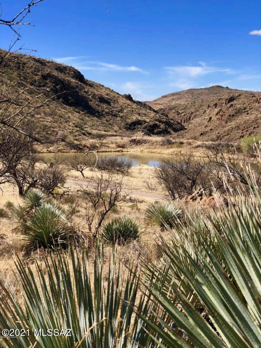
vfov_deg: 36.8
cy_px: 174
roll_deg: -1.5
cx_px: 130
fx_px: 523
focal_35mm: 52
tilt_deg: -4.7
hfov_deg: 28.0
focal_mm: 6
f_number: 2.4
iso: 16
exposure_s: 1/906
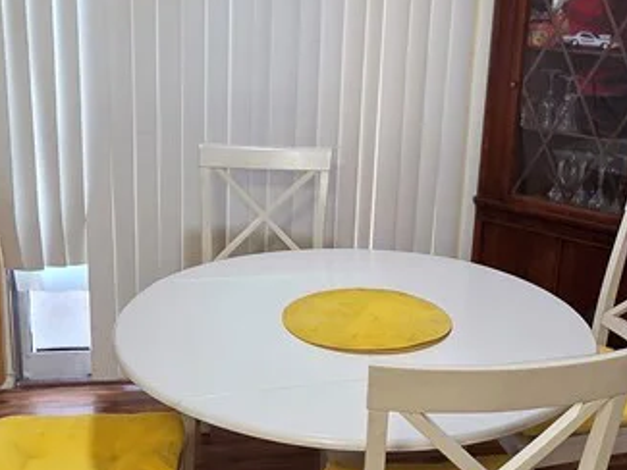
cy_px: 222
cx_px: 399
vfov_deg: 35.1
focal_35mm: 41
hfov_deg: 45.3
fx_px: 743
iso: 250
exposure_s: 1/60
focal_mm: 2.2
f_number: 2.2
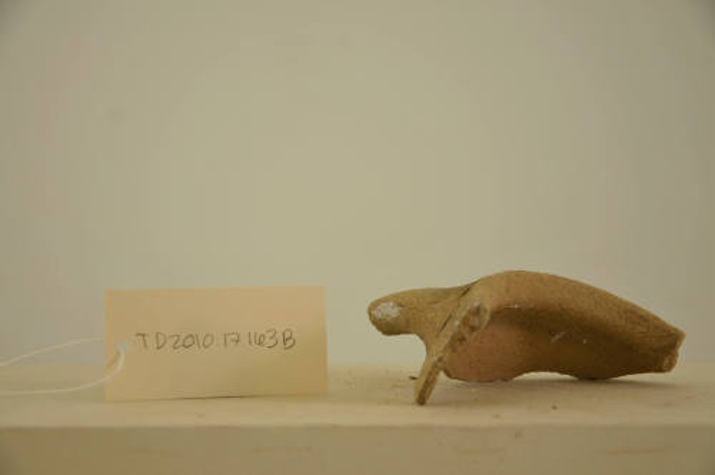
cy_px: 238
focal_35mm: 68
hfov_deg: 29.9
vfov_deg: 20.1
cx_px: 358
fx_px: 1339
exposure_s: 1/60
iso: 200
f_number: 4.8
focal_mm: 45
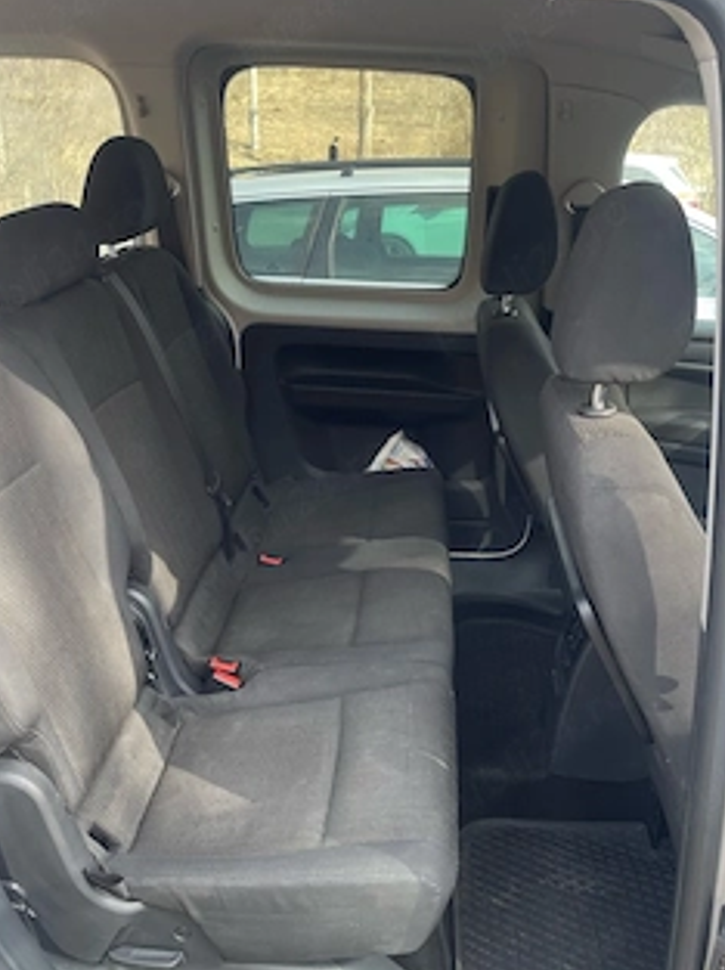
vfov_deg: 56.7
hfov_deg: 44.1
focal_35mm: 32
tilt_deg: -21.4
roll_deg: -2.0
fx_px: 895
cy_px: 552
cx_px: 350
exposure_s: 1/121
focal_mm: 5.1
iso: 50
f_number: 1.6
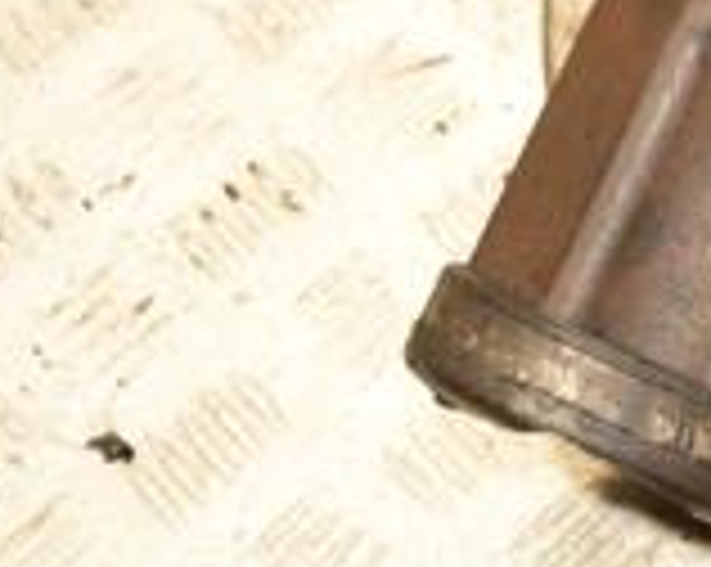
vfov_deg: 10.9
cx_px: 1035
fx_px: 2921
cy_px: -148
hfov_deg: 13.2
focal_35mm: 139
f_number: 5
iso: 800
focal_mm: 26
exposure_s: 1/200
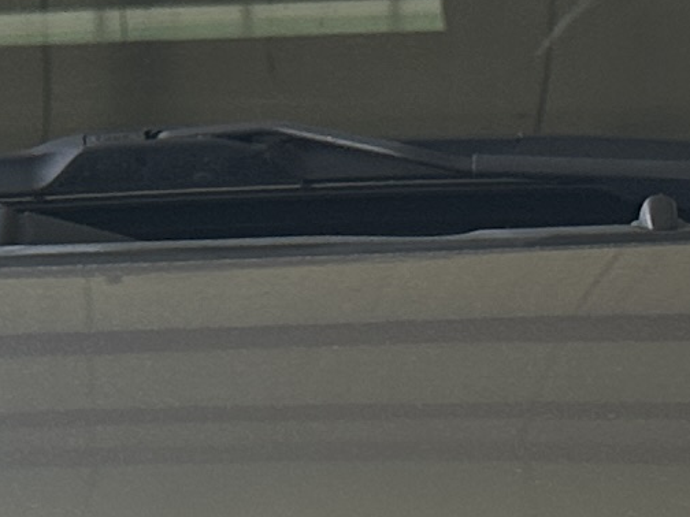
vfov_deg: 7.2
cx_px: 53
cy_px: 1328
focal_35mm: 192
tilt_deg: -14.6
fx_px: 3827
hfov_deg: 10.2
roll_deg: +1.8
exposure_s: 1/376
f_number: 1.78
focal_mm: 6.86
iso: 80
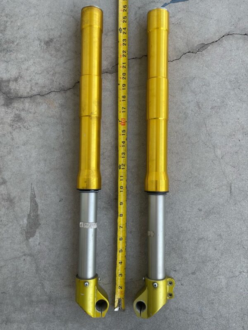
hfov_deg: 53.1
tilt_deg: -87.6
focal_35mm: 26
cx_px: 124
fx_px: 248
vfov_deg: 67.3
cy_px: 165
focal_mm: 5.1
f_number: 1.6
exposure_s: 1/625
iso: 32
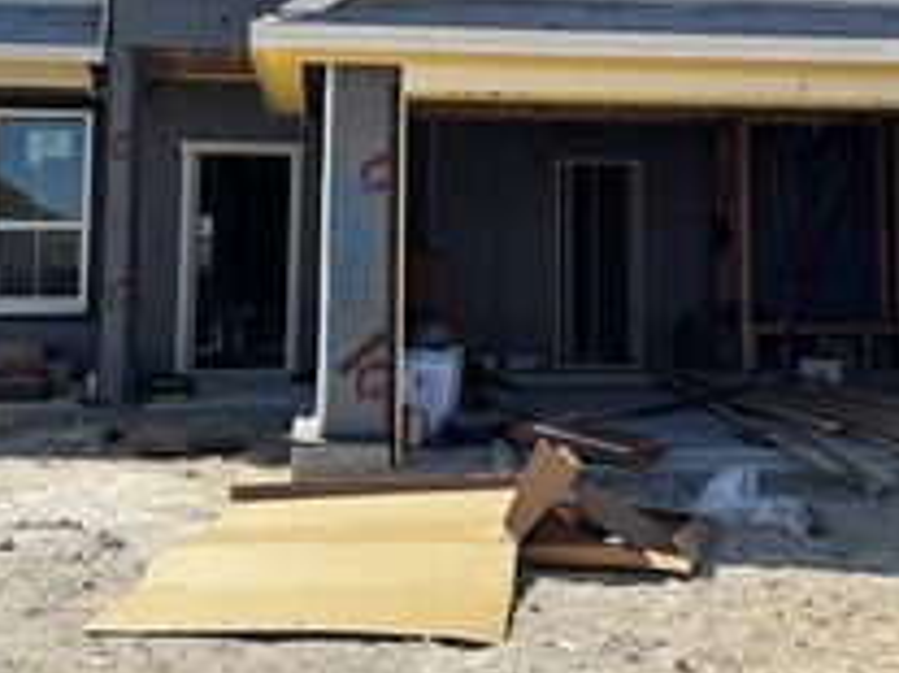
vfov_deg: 24.8
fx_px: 1505
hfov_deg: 33.2
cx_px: 508
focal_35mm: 58
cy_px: 141
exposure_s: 1/1151
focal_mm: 6.76
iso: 80
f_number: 1.78
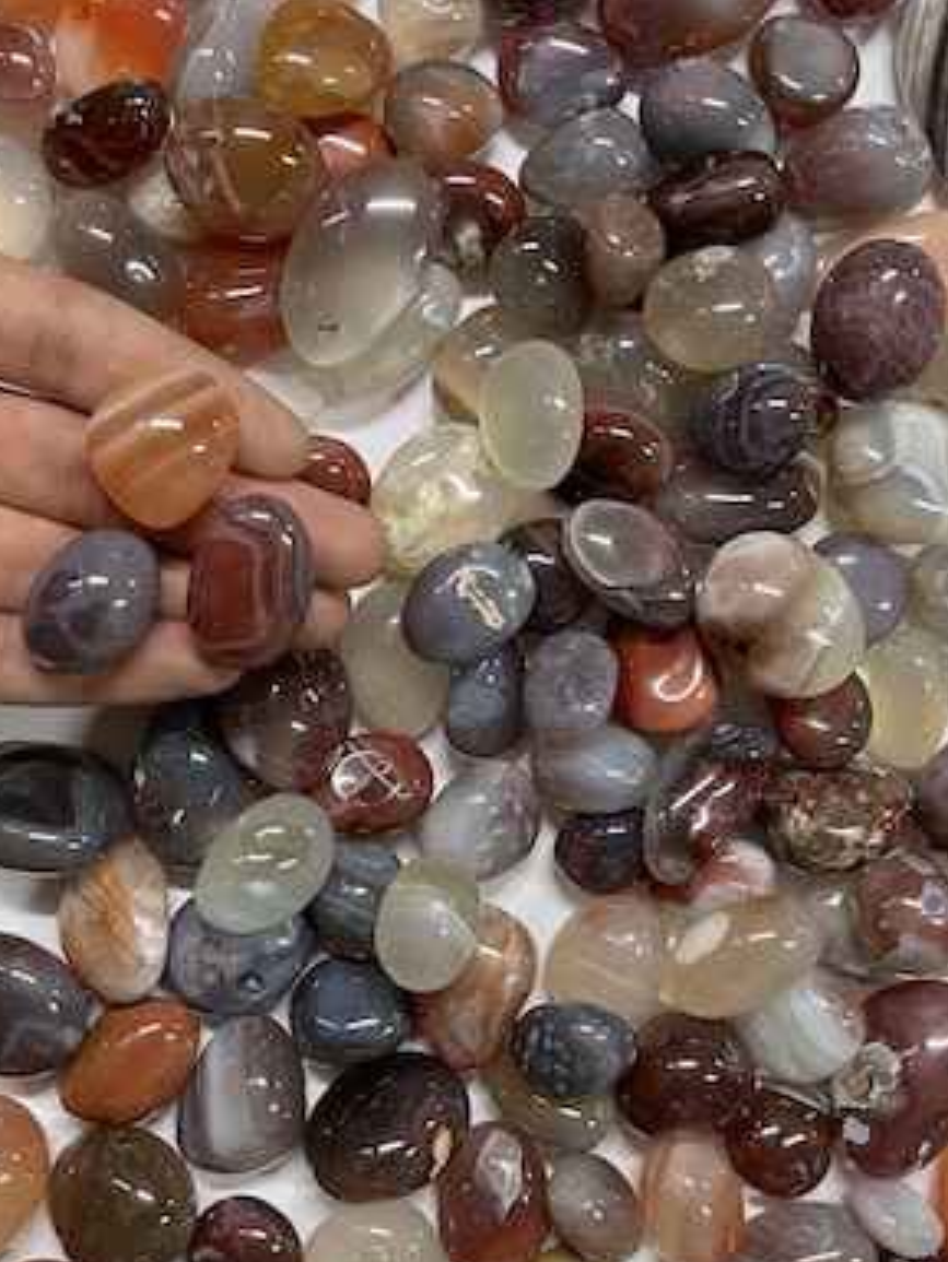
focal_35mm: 27
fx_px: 985
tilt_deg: -84.9
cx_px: 469
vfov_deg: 65.3
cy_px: 649
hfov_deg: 51.4
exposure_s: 1/60
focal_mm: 5.1
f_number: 1.6
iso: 200
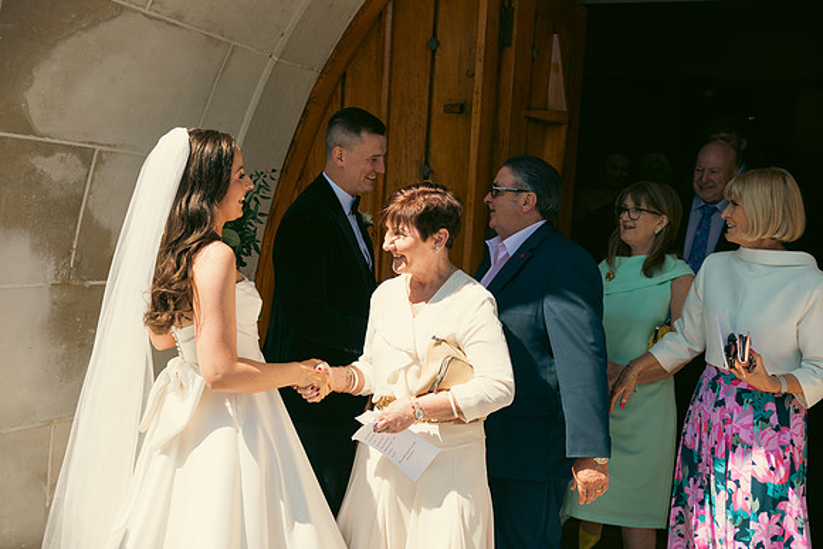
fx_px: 915
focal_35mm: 40
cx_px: 412
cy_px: 274
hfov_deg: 48.4
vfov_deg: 33.4
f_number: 3.5
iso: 100
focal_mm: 40
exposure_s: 1/800
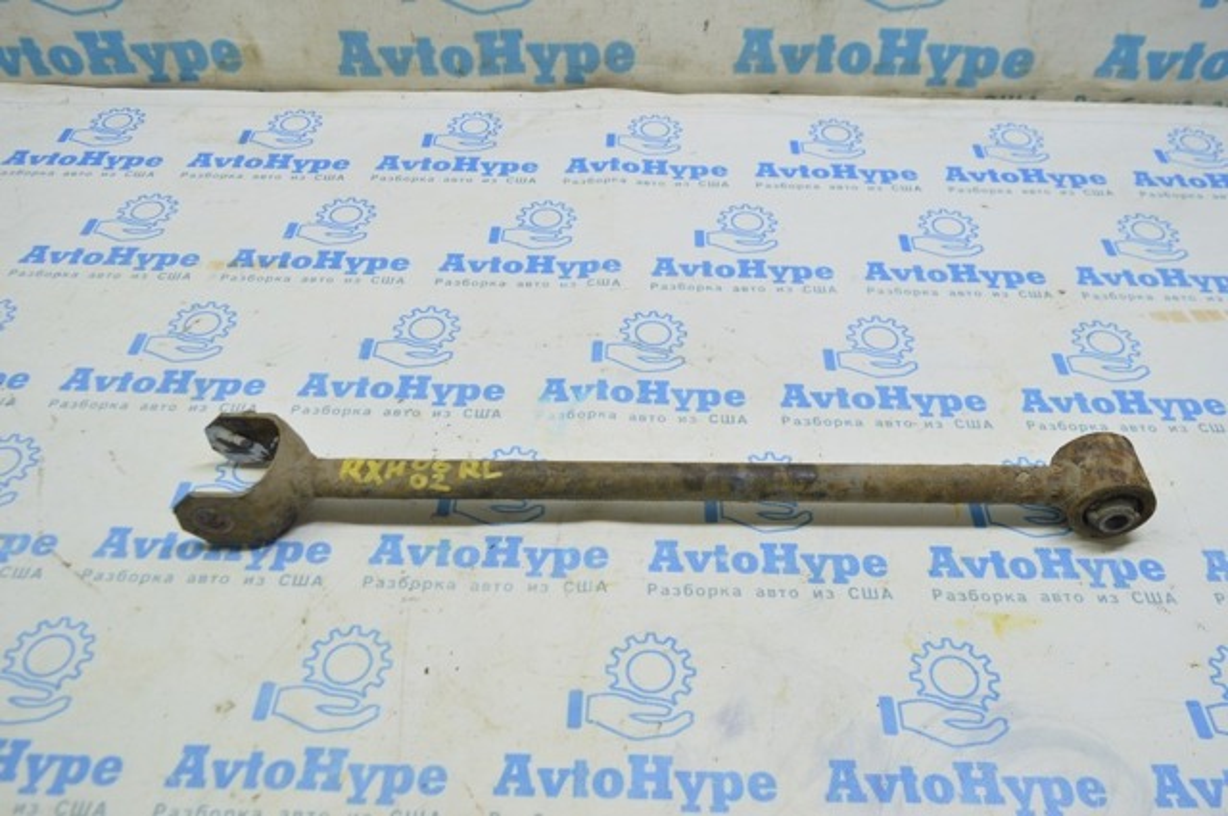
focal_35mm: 30
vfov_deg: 43.5
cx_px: 614
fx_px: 1022
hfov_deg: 62.0
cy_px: 408
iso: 400
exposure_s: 1/25
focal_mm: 20
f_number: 5.6
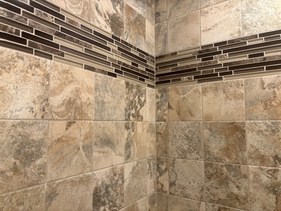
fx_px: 211
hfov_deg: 67.3
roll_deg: +0.5
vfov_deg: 53.1
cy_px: 106
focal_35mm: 26
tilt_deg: +4.6
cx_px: 140
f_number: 1.6
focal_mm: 5.96
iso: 125
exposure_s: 1/60
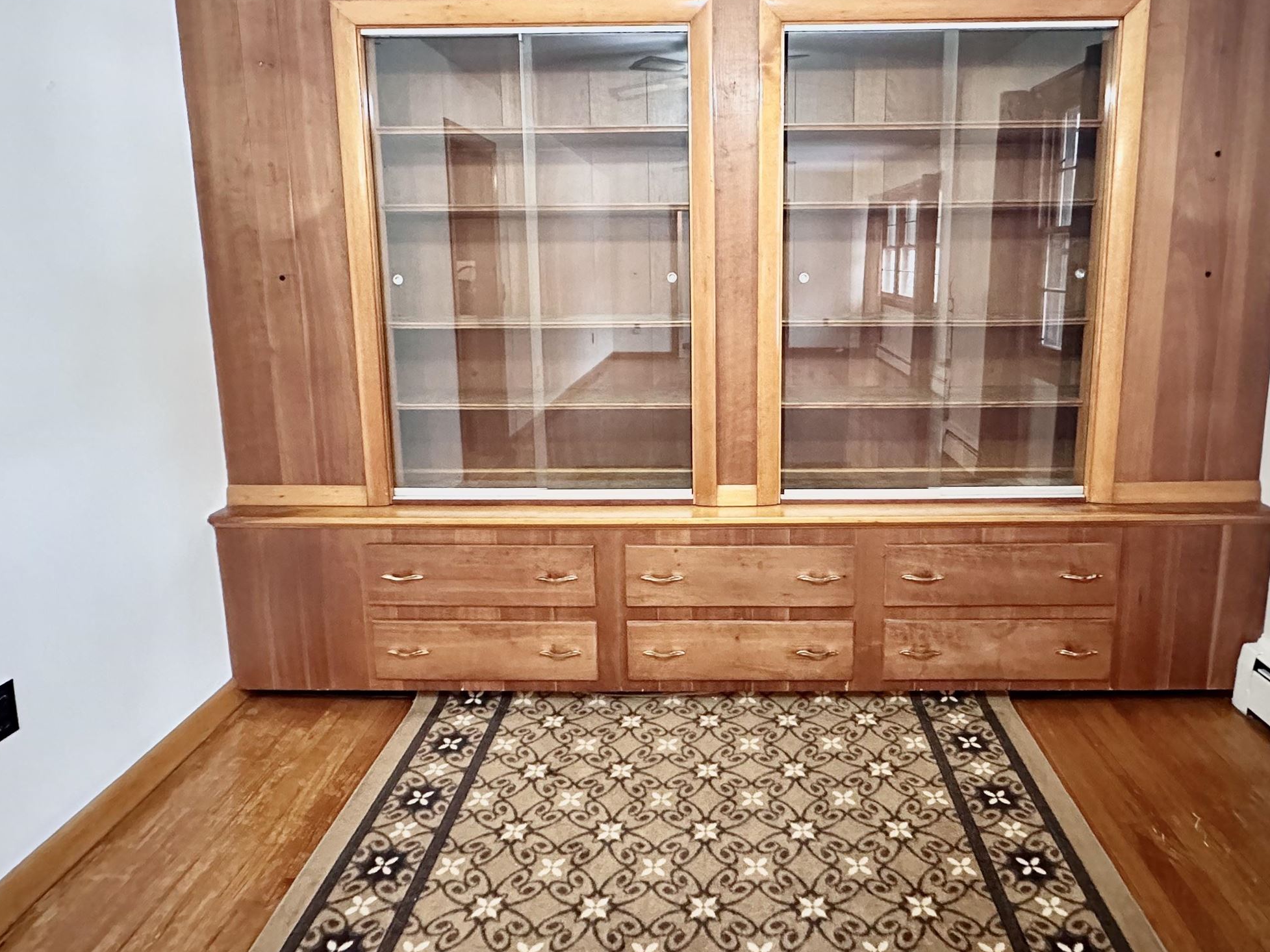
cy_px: 375
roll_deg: +0.3
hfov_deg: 76.1
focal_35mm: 22
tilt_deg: -9.8
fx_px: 807
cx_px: 709
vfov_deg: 60.5
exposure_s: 1/30
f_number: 2.2
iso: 1250
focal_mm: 2.22
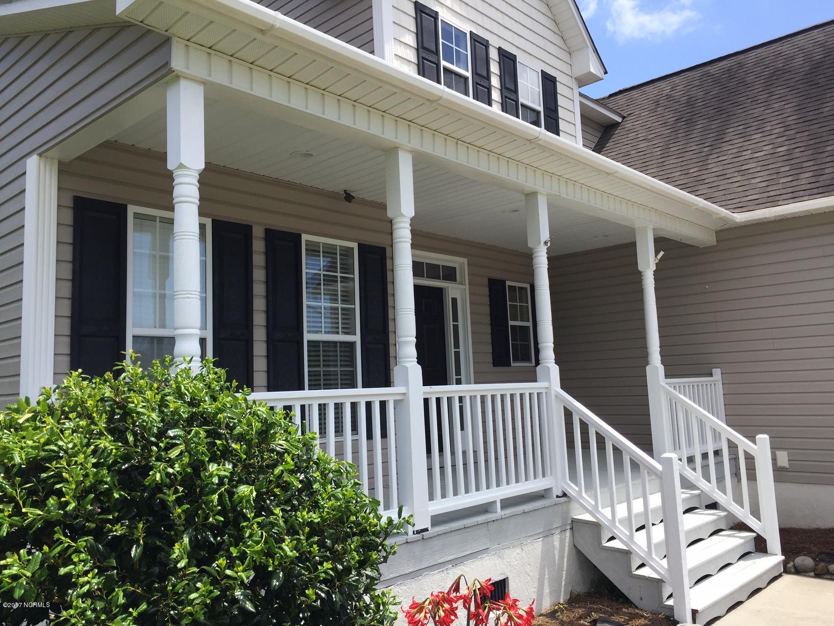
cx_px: 417
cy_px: 313
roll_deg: +0.4
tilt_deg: +8.1
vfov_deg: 48.2
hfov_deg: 61.7
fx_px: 699
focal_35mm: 29
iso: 32
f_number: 2.2
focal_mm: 4.15
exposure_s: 1/1582
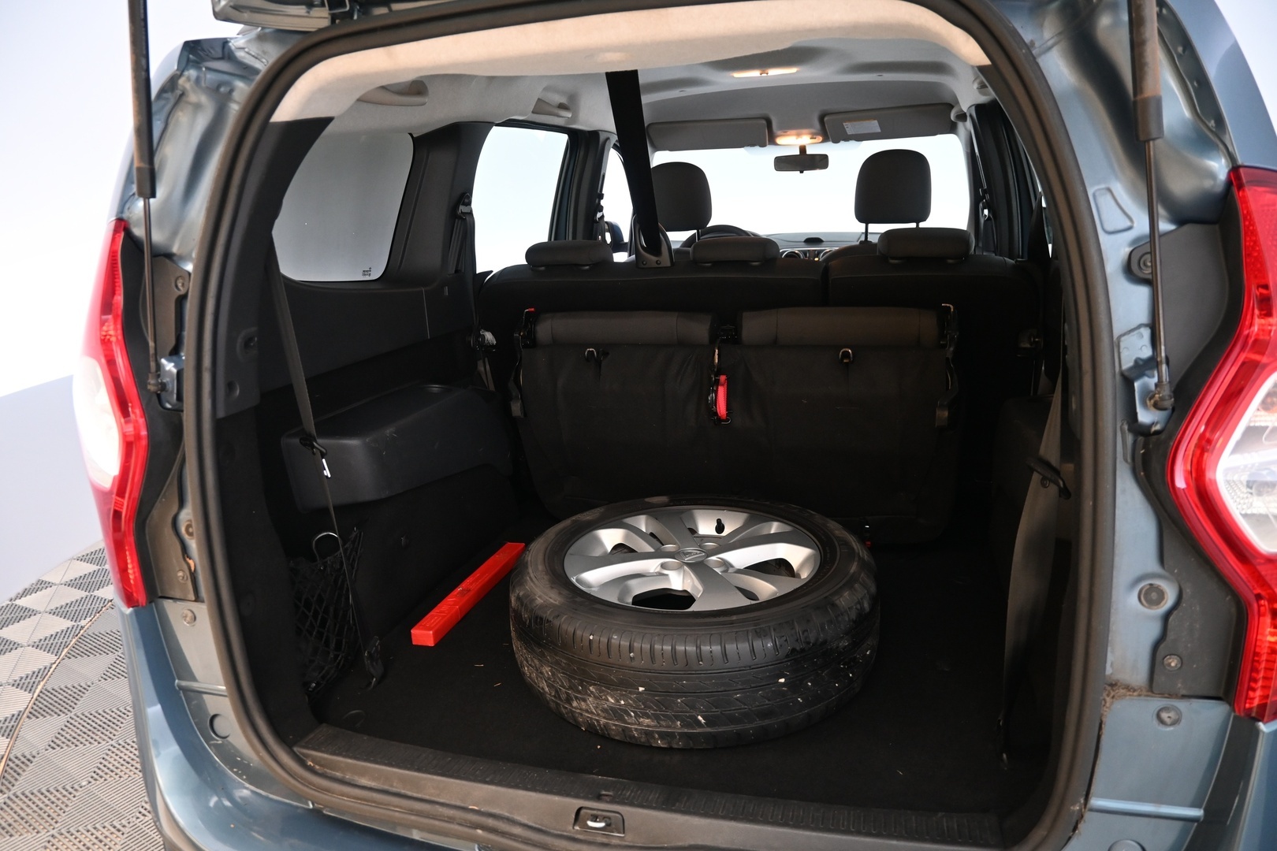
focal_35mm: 24
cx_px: 638
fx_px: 851
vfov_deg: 53.1
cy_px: 426
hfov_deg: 73.7
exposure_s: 1/25
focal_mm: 16
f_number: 3.5
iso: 1100
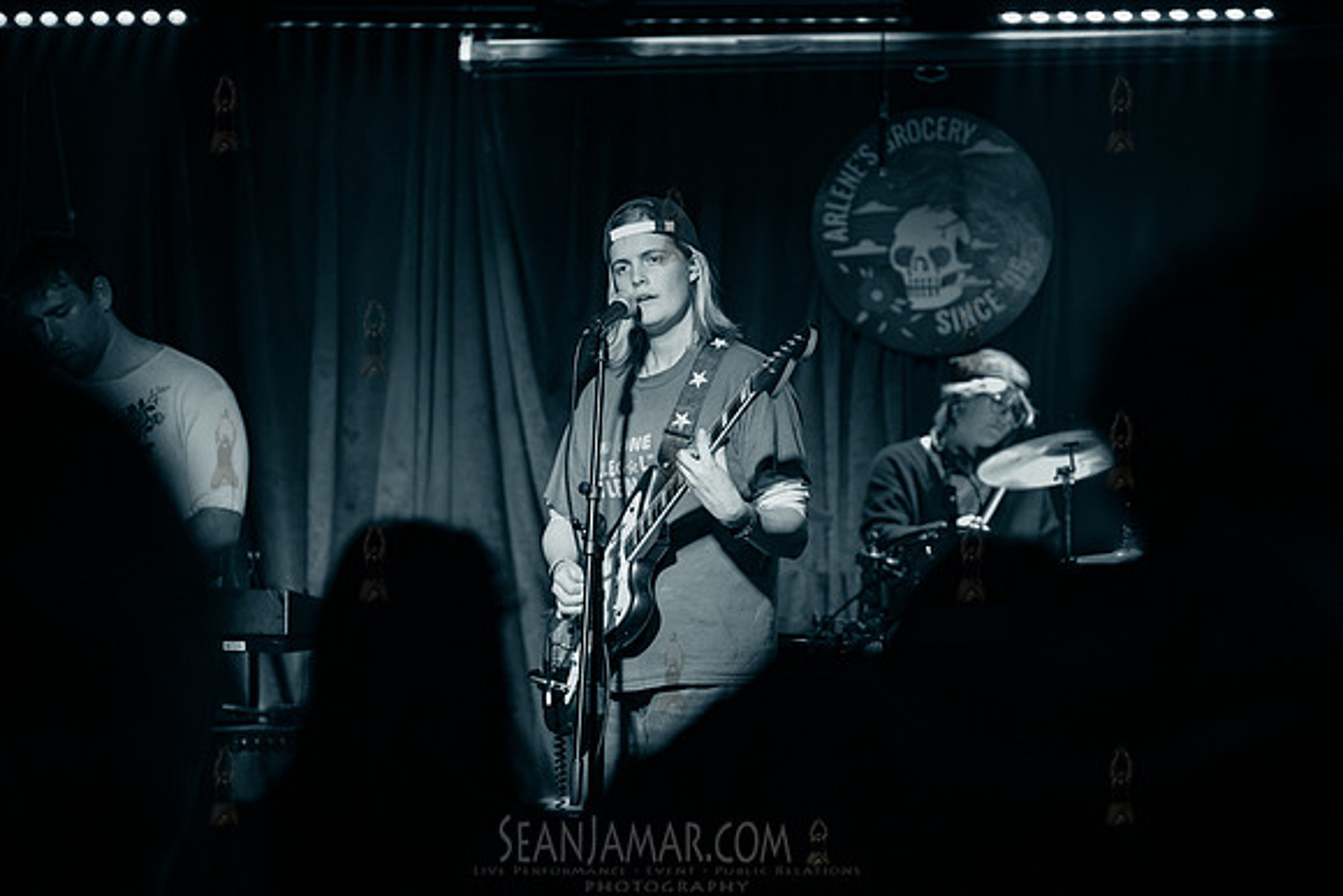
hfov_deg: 19.9
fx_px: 3827
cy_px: 448
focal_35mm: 103
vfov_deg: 13.4
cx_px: 672
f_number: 3.2
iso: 16000
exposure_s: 1/250
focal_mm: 100
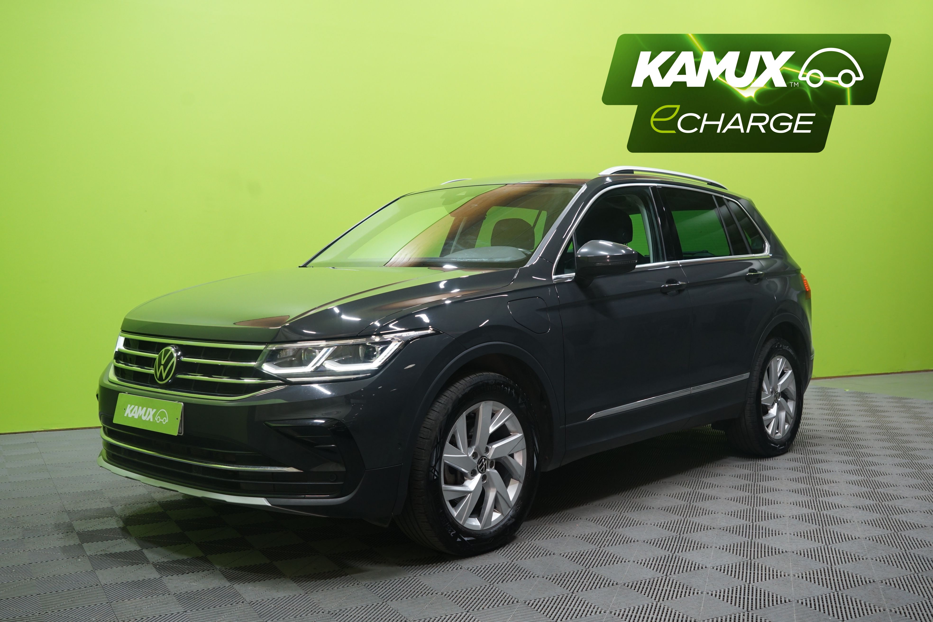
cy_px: 311
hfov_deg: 53.1
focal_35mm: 36
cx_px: 466
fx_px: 933
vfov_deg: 36.9
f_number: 5.6
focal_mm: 36
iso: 800
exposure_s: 1/20
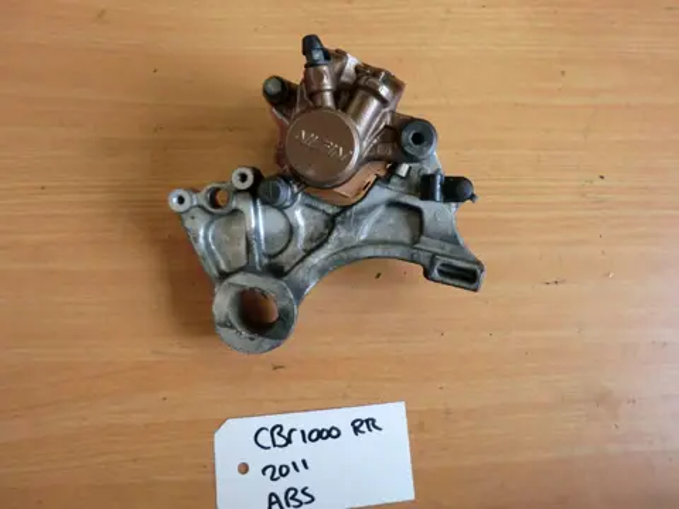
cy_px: 254
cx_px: 340
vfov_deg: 51.4
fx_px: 530
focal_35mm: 27
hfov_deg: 65.3
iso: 250
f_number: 3.2
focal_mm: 4.9
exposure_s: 1/60
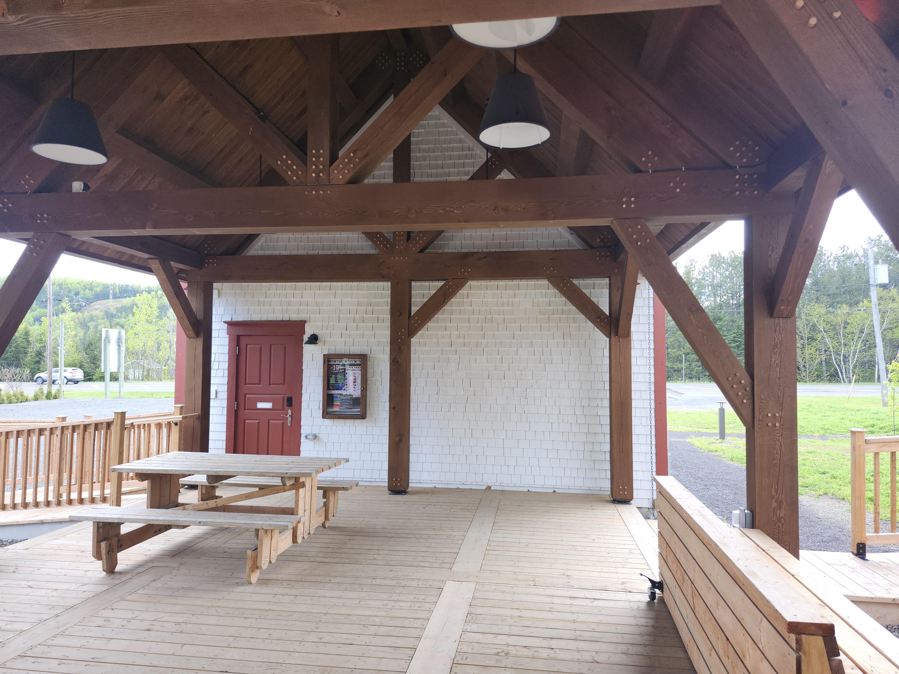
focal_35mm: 23
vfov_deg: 58.9
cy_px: 337
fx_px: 597
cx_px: 450
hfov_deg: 73.9
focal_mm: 5.54
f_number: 1.8
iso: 40
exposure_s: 1/120
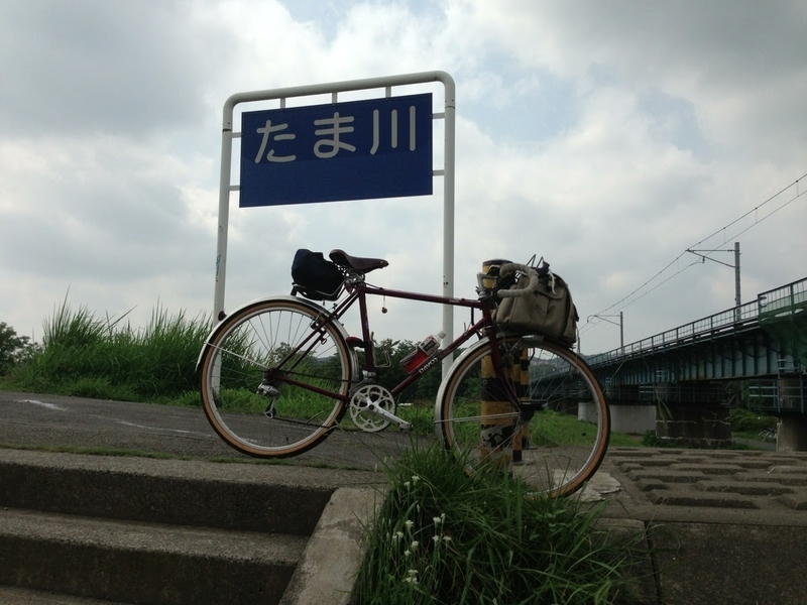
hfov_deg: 55.4
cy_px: 302
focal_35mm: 33
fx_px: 769
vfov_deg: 42.9
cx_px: 404
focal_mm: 4.13
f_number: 2.4
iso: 50
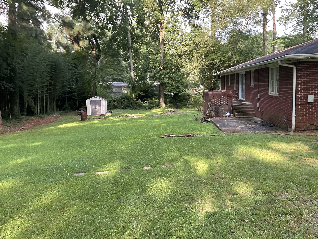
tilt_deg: -8.6
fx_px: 303
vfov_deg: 42.9
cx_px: 153
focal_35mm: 33
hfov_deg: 55.3
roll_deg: +1.3
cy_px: 123
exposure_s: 1/122
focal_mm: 3
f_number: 1.8
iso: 25
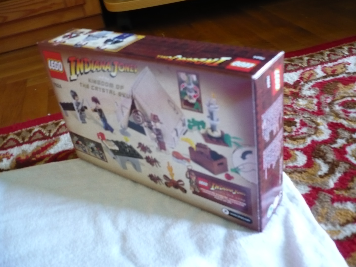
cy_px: 134
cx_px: 178
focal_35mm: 35
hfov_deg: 52.6
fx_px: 360
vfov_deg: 40.7
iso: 250
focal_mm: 5.8
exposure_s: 1/8
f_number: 2.8
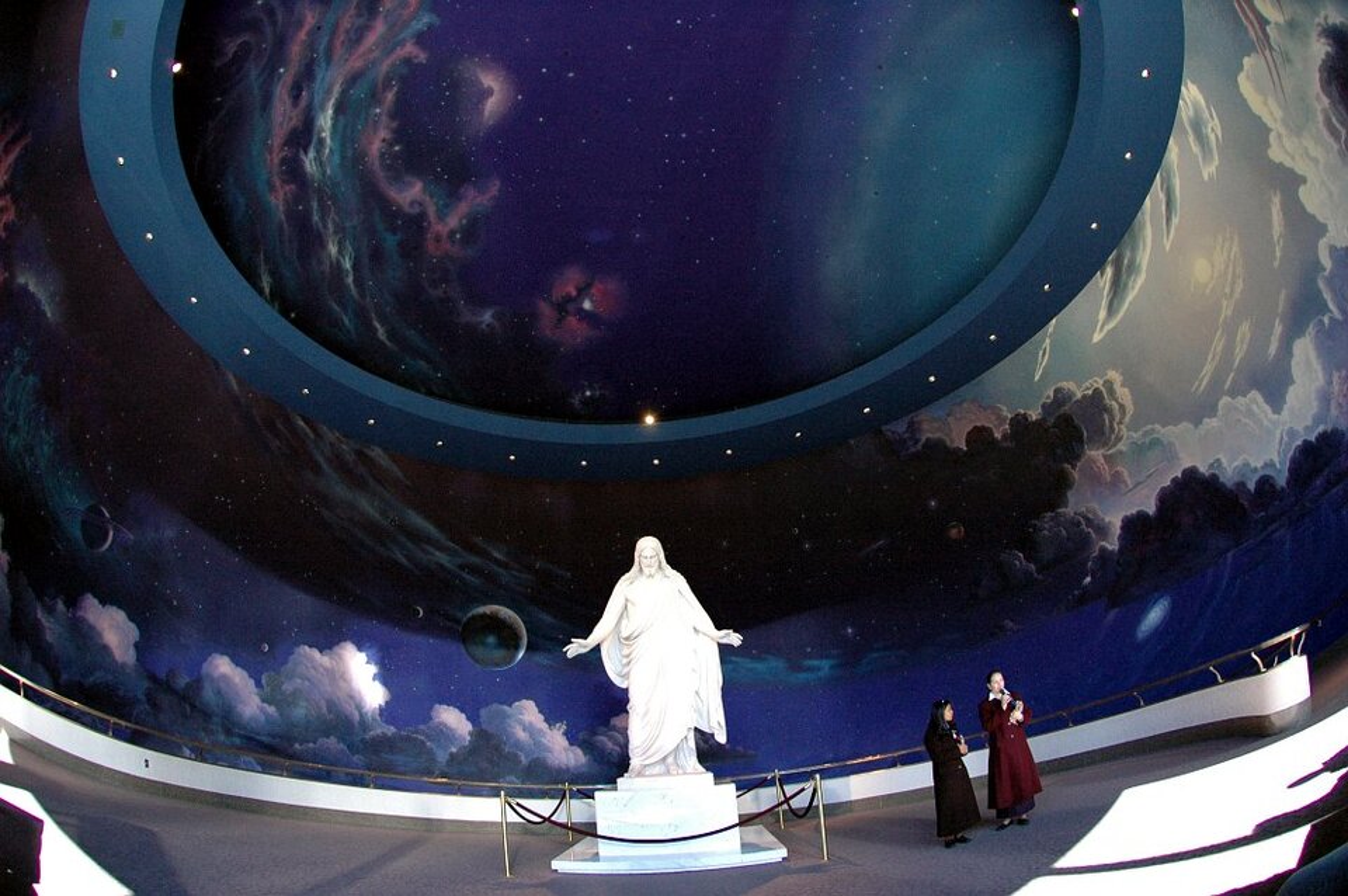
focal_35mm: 16
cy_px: 448
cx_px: 674
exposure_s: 1/80
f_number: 4.5
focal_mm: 10.5
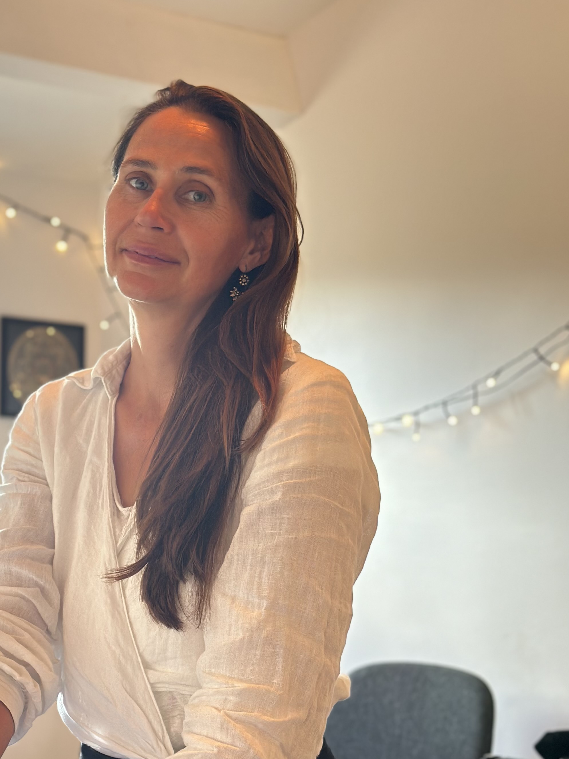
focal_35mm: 73
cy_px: 490
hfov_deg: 20.1
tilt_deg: +0.1
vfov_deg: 26.6
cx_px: 163
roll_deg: -0.8
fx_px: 1600
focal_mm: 6.86
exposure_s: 1/50
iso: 100
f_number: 1.78
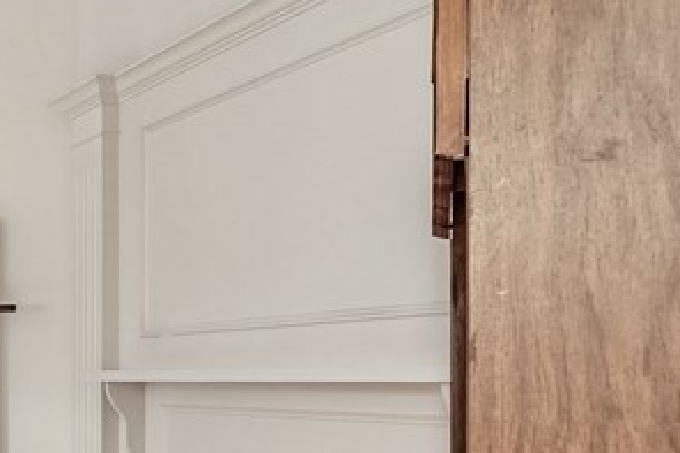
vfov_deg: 29.2
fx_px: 831
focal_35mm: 44
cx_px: -432
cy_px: 408
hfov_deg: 25.8
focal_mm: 12
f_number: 8
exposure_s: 3.2
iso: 400
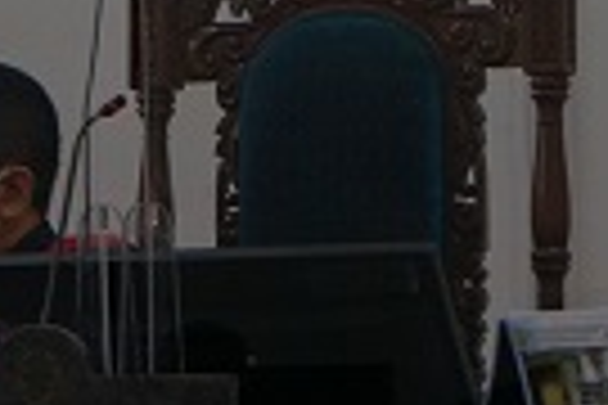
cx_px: 167
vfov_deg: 4.1
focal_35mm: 331
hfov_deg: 6.2
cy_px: -378
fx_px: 5590
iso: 800
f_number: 5.6
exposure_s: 1/80
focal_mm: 70
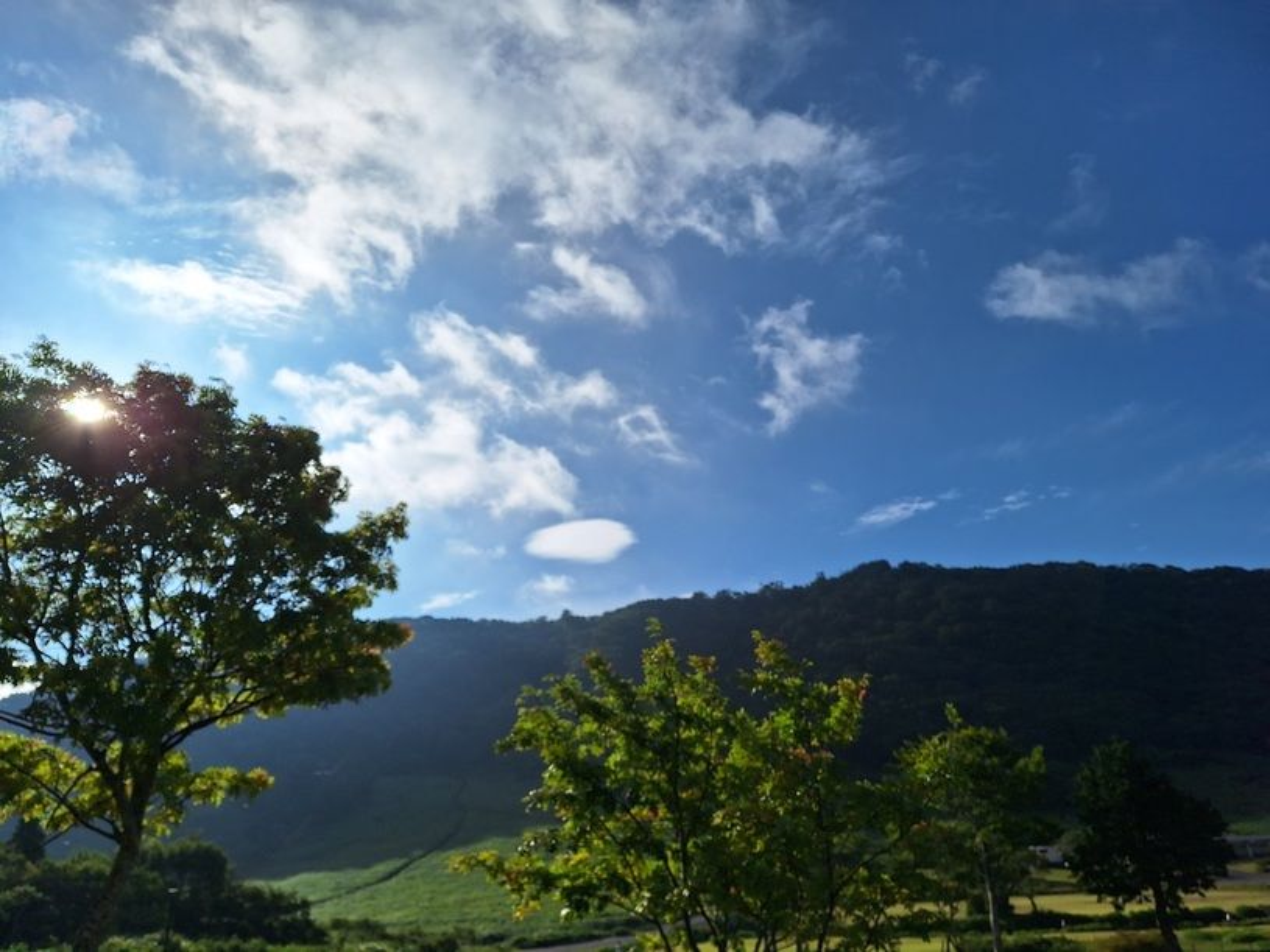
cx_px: 635
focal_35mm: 23
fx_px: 844
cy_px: 476
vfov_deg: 58.9
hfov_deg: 73.9
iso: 40
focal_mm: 5.54
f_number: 1.8
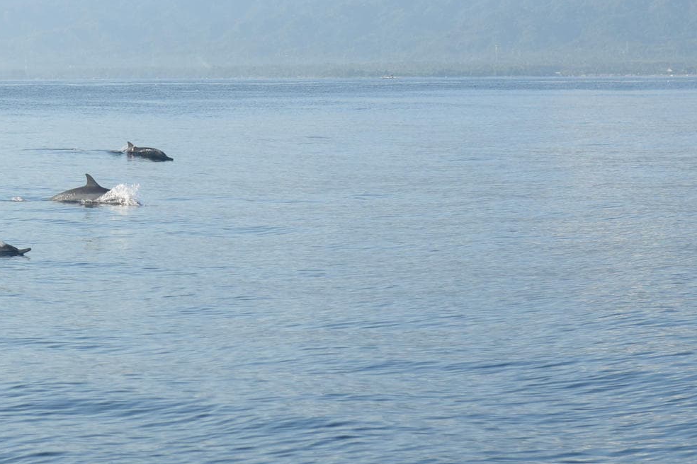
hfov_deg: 12.7
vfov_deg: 8.5
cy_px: 188
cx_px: 110
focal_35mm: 161
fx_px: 3116
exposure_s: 1/1250
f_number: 5.6
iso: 400
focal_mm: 55
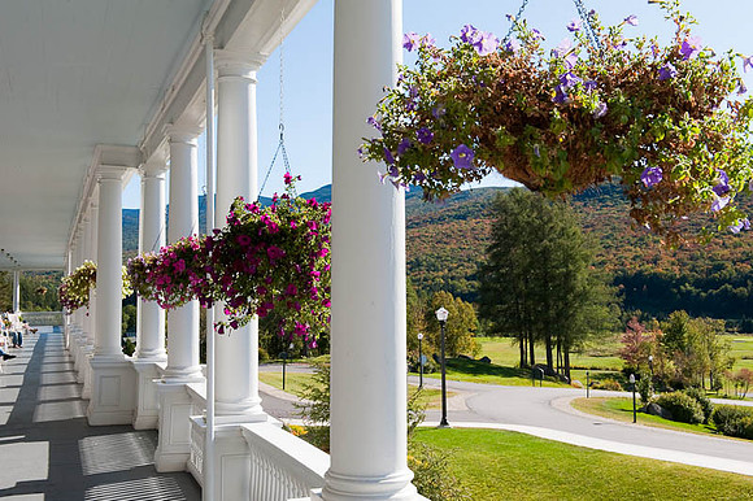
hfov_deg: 46.4
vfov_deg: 31.9
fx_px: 878
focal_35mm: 42
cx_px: 376
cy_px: 250
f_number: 18
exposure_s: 1/125
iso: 400
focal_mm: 42
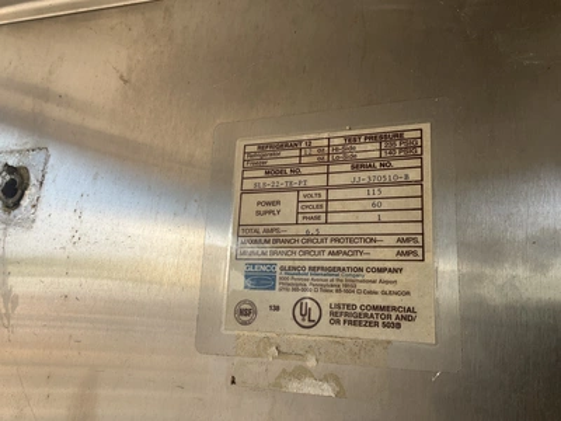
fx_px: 470
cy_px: 210
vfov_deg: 48.2
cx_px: 280
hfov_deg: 61.7
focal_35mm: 29
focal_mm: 3
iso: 25
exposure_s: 1/122
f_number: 1.8
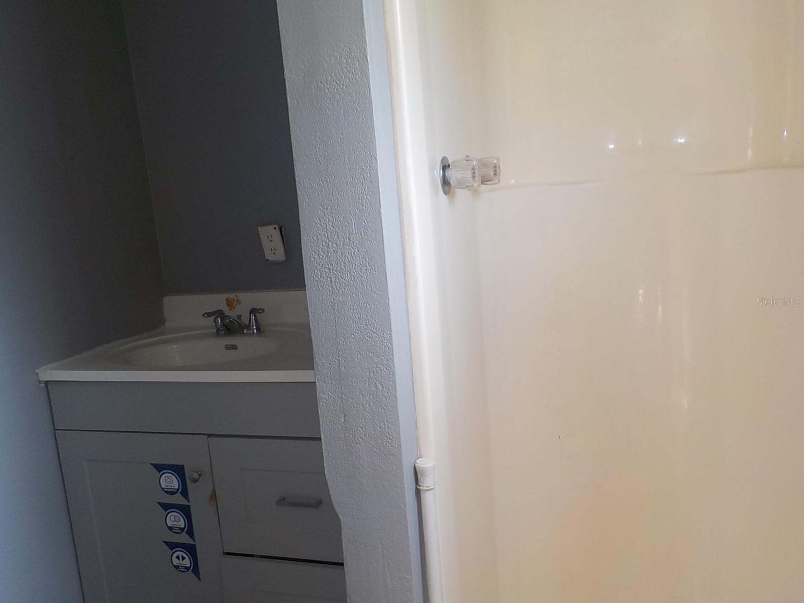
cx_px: 402
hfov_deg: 60.0
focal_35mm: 30
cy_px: 302
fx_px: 697
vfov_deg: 46.8
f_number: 3.3
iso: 125
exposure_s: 1/40
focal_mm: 4.1
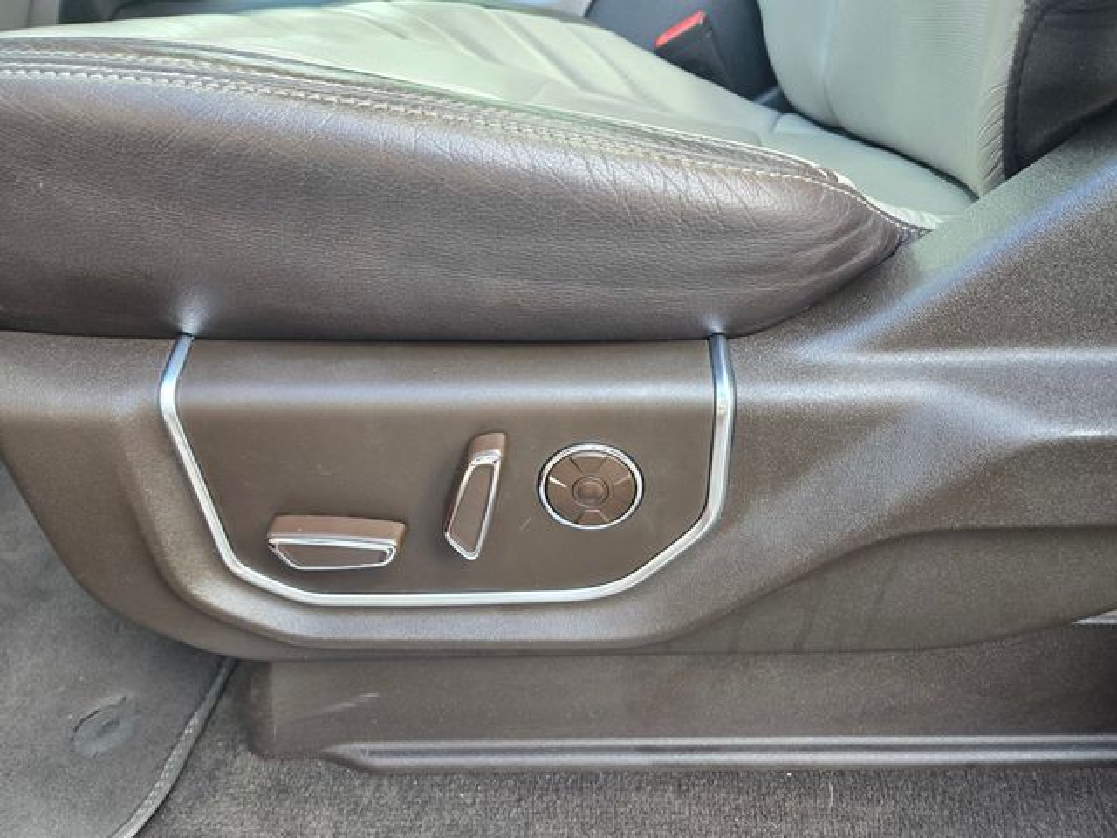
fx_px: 742
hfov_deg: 73.9
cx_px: 558
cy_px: 419
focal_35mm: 23
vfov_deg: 58.9
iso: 160
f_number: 1.8
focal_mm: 5.4
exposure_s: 1/180
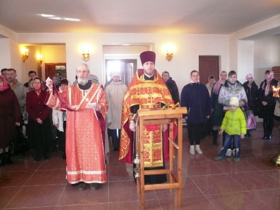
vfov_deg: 49.7
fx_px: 226
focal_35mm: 28
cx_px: 140
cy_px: 105
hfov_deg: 63.4
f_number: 2.8
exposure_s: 1/30
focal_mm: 4.6
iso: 400
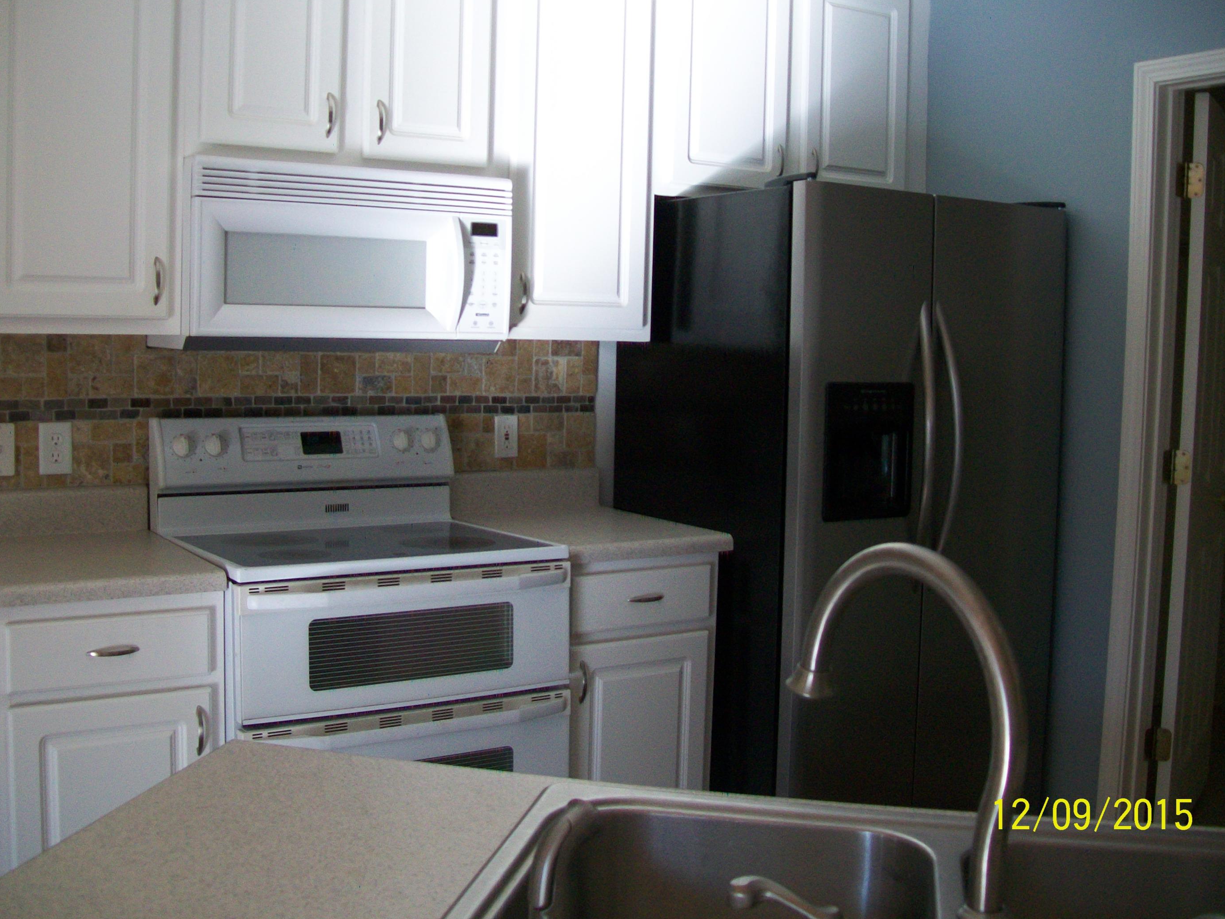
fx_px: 1309
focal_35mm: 37
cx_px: 595
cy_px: 426
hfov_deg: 50.1
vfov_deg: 38.6
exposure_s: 1/125
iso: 119
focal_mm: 6.1
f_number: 2.7
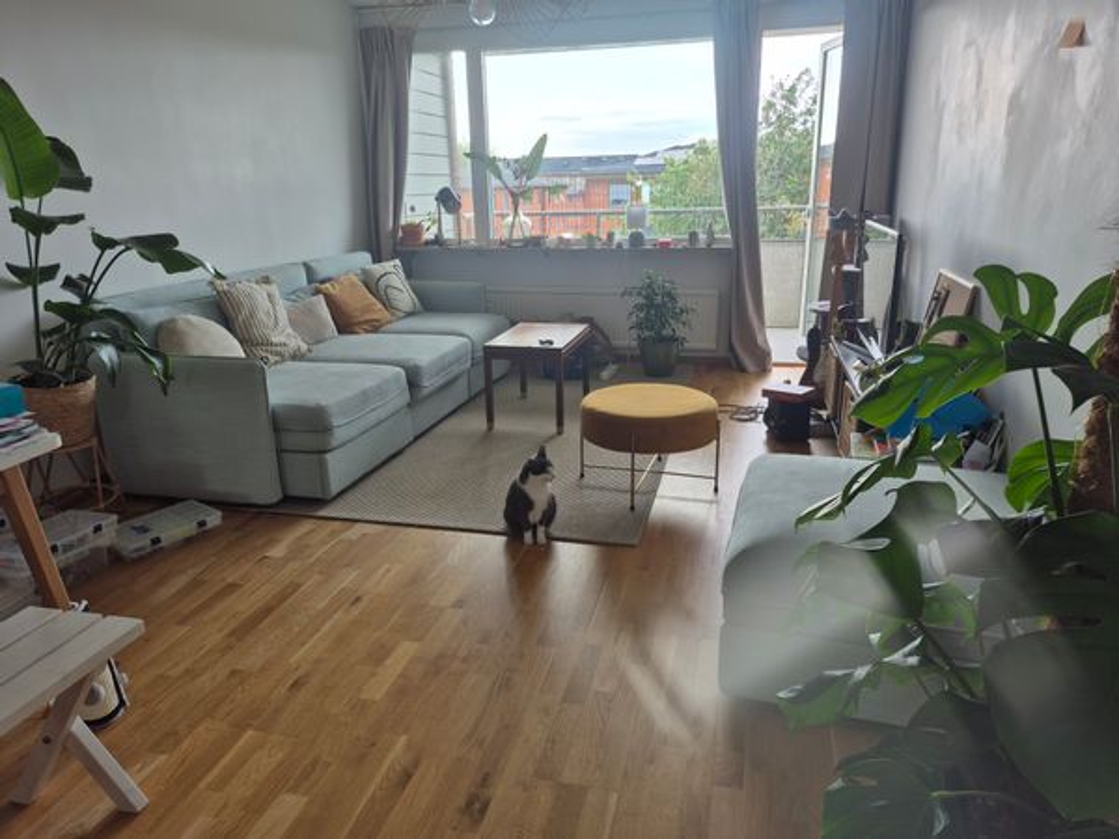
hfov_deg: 73.9
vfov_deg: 58.9
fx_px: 744
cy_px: 420
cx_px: 560
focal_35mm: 23
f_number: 1.8
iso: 25
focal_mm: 5.4
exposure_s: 1/128
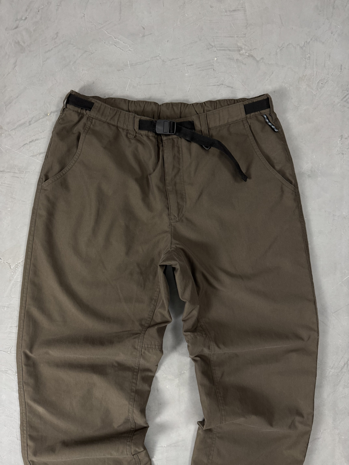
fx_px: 323
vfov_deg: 71.6
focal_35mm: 24
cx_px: 174
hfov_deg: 56.8
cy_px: 232
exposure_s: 1/60
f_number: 1.78
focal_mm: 6.76
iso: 320
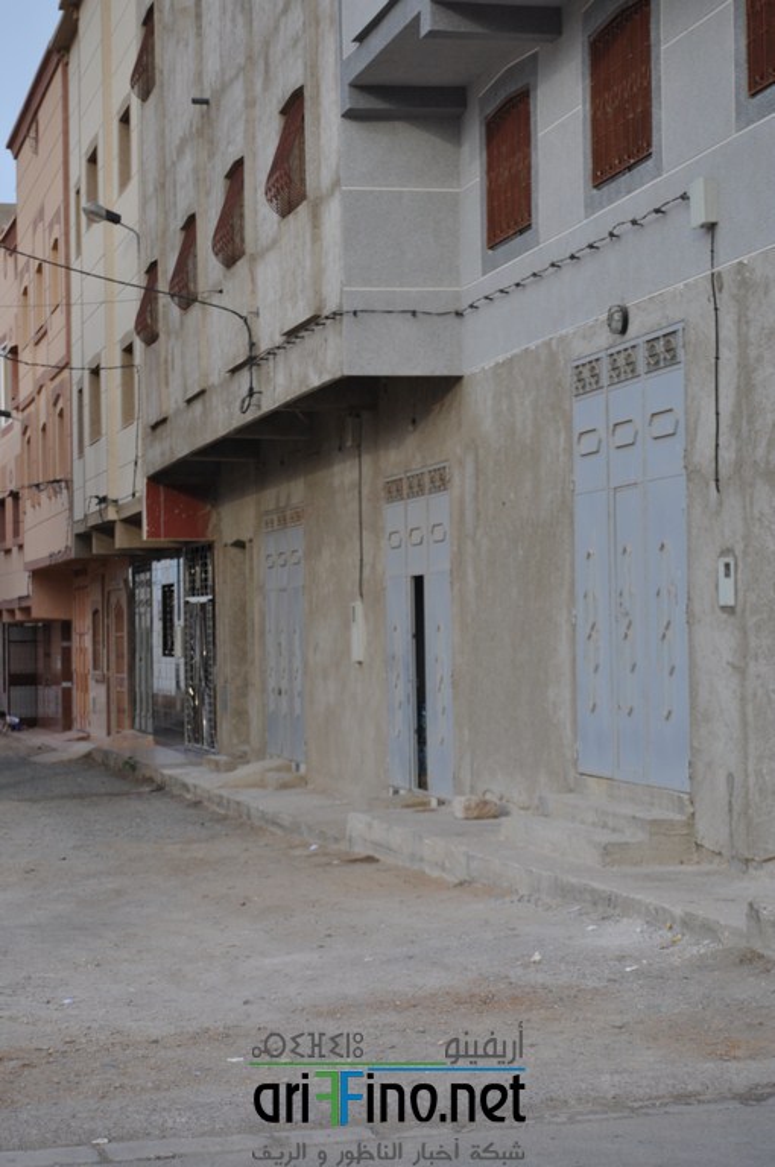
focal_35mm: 82
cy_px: 584
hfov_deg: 16.5
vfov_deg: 24.6
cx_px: 388
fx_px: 2671
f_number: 5.6
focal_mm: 55
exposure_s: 1/125
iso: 200
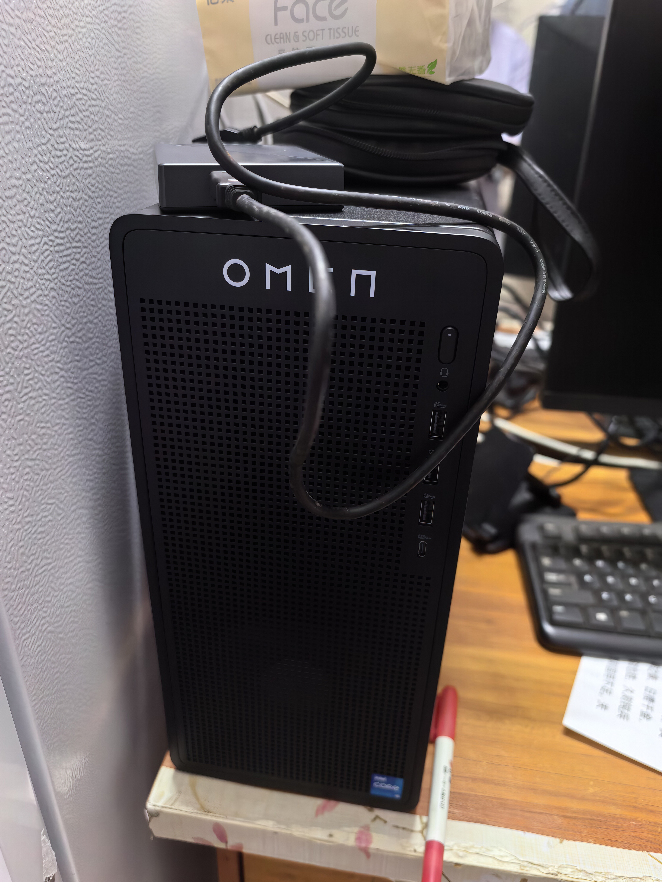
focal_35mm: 24
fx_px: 612
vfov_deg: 71.6
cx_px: 331
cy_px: 441
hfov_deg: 56.8
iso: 1600
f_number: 1.6
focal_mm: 8.5
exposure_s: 1/211
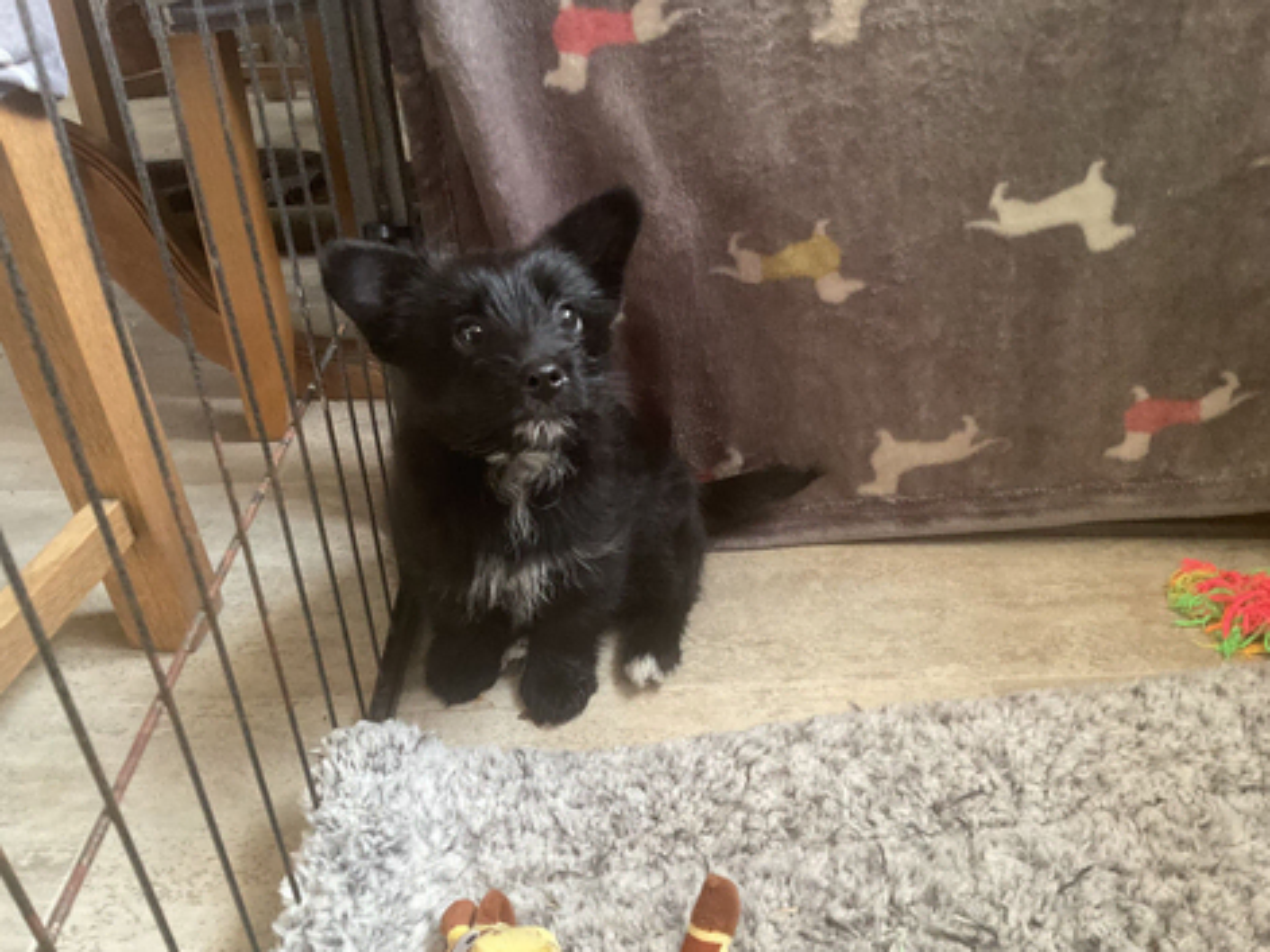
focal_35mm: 29
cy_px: 476
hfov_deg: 61.7
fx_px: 1064
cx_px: 635
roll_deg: +2.7
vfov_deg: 48.2
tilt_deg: -32.8
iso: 250
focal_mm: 3
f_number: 1.8
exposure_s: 1/30
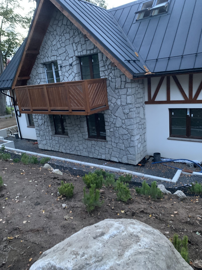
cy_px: 135
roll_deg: +5.9
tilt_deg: -14.3
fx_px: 202
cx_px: 101
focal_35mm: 26
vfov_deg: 67.3
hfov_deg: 53.1
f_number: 1.8
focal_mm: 4.25
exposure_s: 1/30
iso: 640
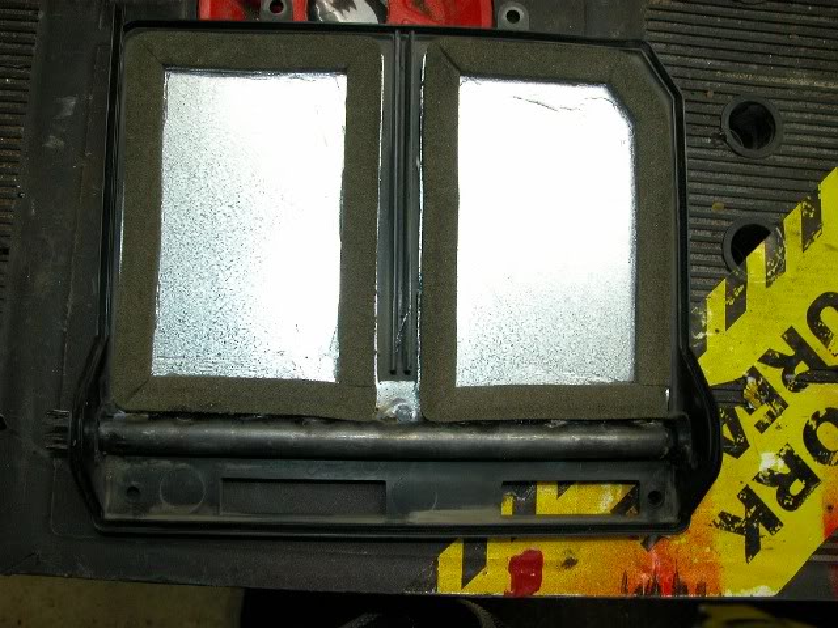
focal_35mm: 35
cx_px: 419
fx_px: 847
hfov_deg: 52.6
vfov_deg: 40.7
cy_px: 314
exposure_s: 1/41
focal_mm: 8.9
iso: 200
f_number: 5
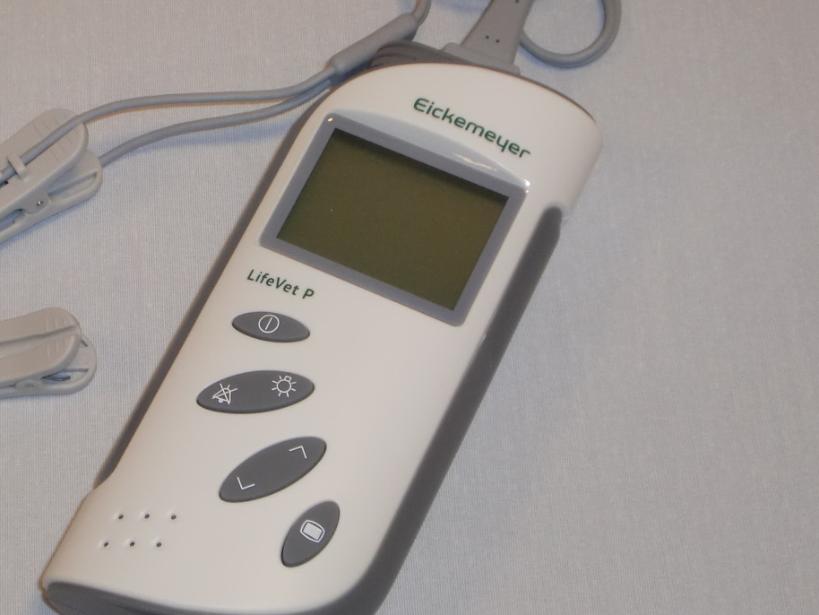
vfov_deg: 15.1
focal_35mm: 98
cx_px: 282
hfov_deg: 20.0
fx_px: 2319
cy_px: 251
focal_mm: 9.3
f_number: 3.7
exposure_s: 1/60
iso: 160
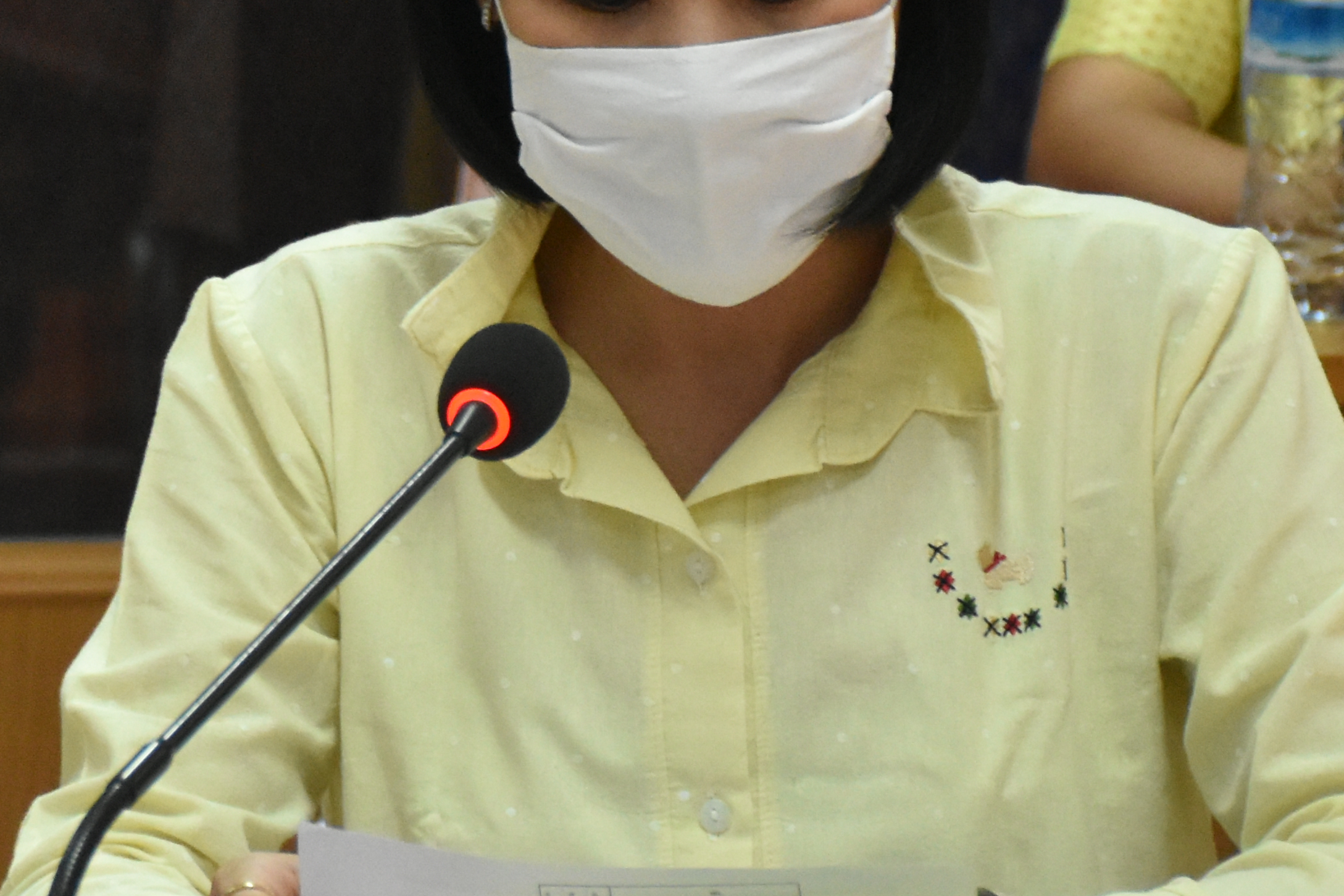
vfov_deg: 5.5
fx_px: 9259
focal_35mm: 248
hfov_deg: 8.2
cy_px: 362
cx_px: -99
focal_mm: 60
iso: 3200
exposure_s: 1/200
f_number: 5
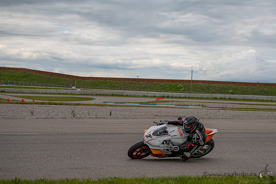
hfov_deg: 19.7
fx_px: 792
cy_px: 134
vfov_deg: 13.2
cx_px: 177
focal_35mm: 103
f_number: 2.8
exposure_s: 1/1250
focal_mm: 70
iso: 64
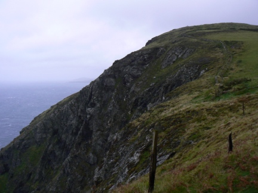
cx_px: 129
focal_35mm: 36
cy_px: 96
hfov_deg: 51.4
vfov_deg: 39.7
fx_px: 268
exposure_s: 1/80
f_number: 4
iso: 80
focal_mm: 6
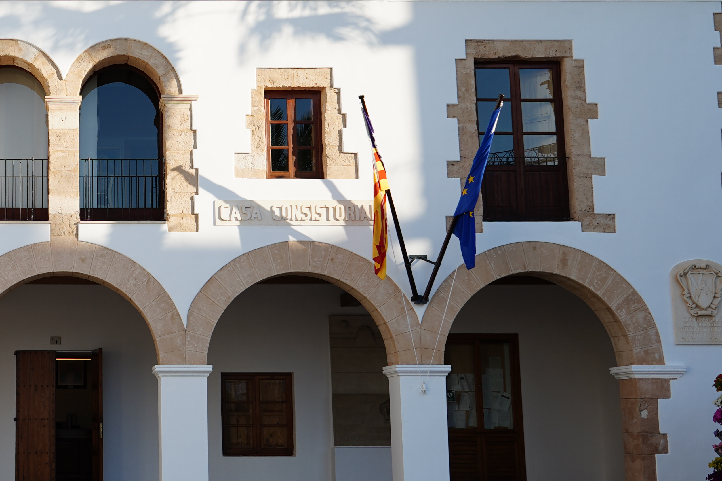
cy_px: 193
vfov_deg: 20.6
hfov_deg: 29.1
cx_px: 49
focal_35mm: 66
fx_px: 1324
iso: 100
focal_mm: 28
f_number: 6.3
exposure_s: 1/250
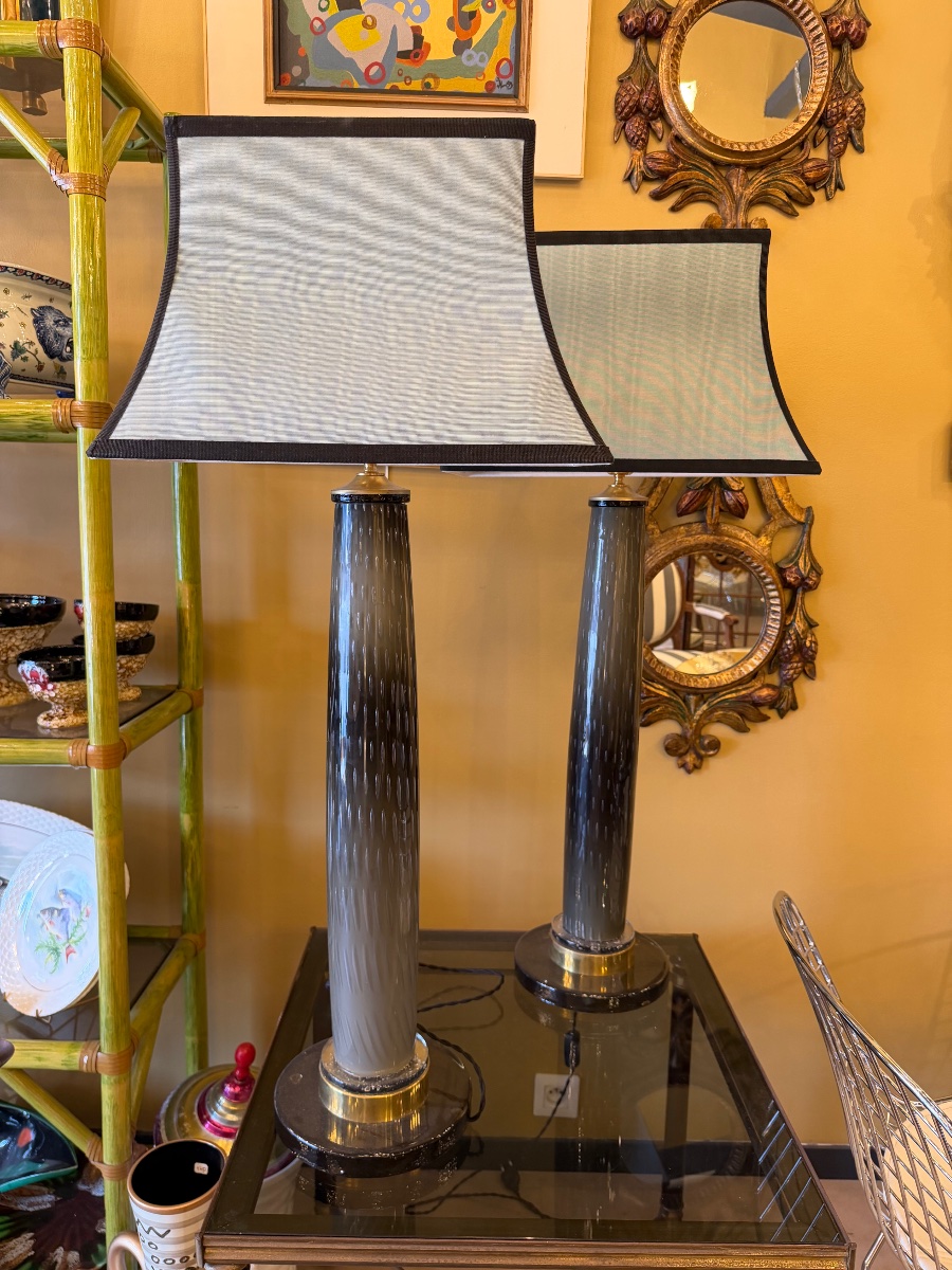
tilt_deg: -8.7
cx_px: 476
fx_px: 880
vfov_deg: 71.6
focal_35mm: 24
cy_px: 635
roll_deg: -2.5
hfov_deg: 56.8
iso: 200
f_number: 1.78
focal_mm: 6.76
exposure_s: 1/100
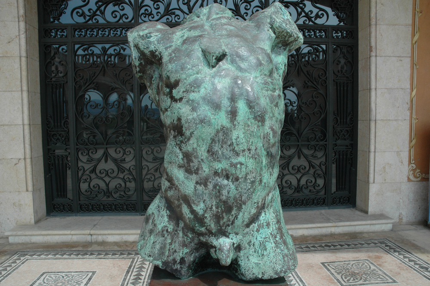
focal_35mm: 27
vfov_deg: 47.9
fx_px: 322
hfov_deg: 67.4
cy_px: 143
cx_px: 215
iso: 400
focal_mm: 18
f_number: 10
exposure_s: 1/320
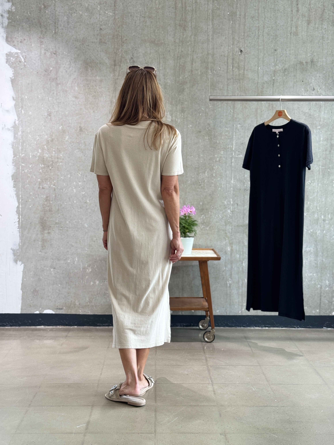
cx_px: 167
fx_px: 618
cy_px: 222
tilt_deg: -4.9
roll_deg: -0.4
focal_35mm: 48
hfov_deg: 30.3
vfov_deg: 39.7
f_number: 1.78
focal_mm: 6.76
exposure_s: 1/100
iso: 64
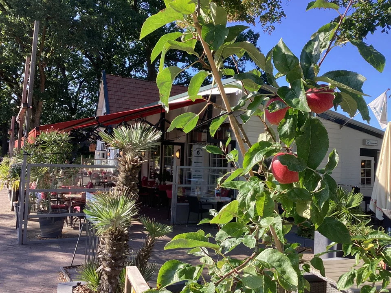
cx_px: 196
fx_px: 350
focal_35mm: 31
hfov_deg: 58.4
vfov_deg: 45.4
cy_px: 146
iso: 25
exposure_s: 1/229
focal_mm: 3.3
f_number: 2.4
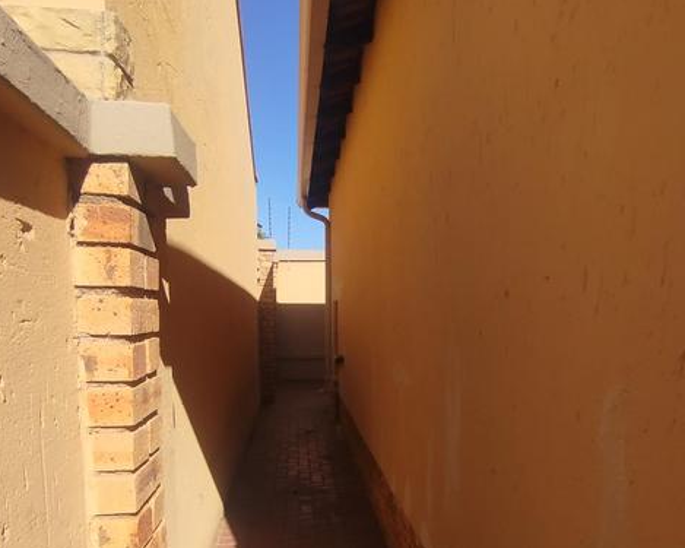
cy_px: 364
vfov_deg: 55.6
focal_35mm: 25
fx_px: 507
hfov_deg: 67.9
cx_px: 381
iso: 50
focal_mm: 1.65
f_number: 2.2
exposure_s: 1/1174
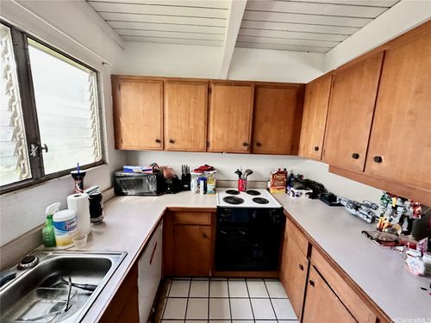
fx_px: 174
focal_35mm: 14
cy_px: 162
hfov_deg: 102.1
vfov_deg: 85.7
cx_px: 216
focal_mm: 2.22
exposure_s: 1/60
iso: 640
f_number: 2.2
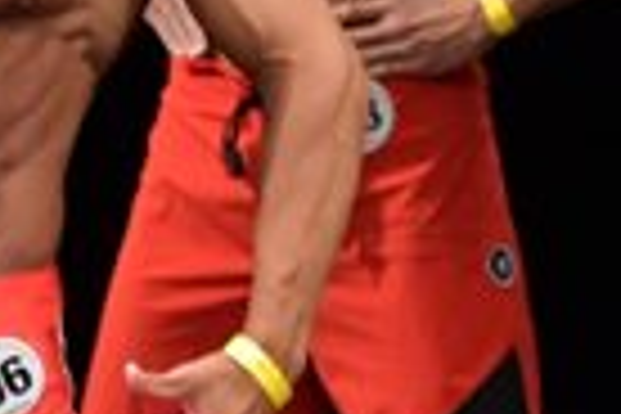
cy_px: 526
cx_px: -695
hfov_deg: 1.3
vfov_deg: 0.9
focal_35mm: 1601
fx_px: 27615
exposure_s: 1/400
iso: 3200
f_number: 5.6
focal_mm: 190
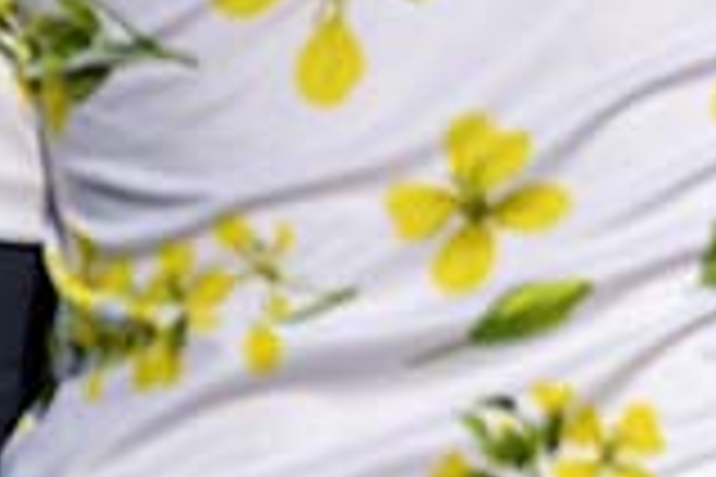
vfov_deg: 0.6
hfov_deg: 0.9
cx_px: 1819
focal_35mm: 2416
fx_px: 48048
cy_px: -230
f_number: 2.8
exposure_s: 1/2500
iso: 180
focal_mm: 400
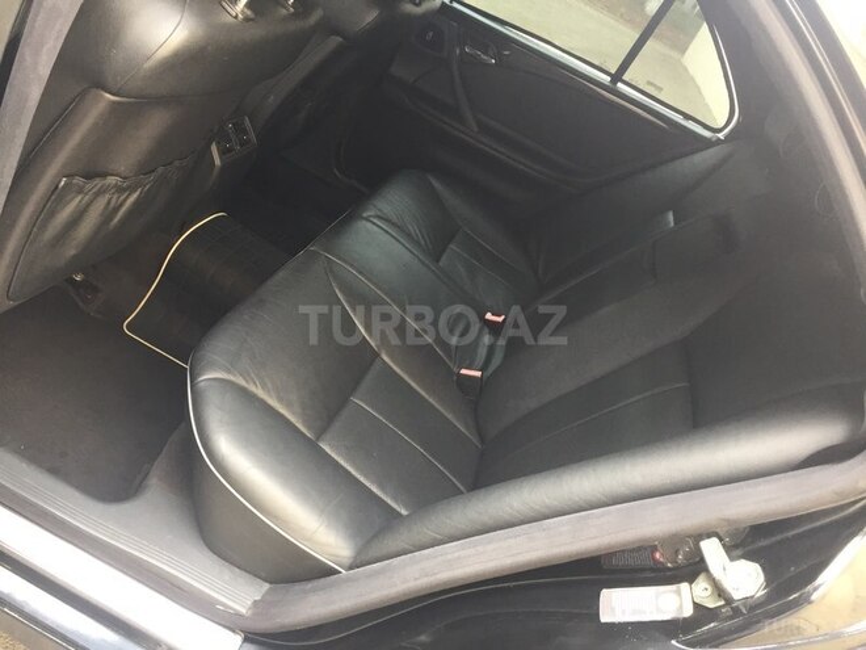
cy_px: 325
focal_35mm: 29
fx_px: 726
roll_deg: -29.5
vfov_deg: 48.2
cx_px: 433
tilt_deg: -31.0
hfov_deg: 61.7
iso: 50
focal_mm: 4.15
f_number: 2.2
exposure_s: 1/33
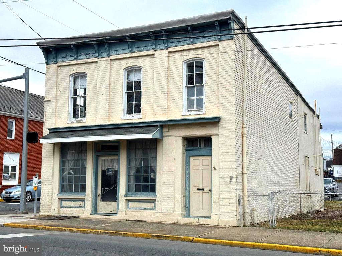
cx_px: 171
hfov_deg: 39.7
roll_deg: -0.1
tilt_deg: +6.8
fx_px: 474
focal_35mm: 48
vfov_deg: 30.3
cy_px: 128
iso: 64
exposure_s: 1/1637
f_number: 1.78
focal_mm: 6.76
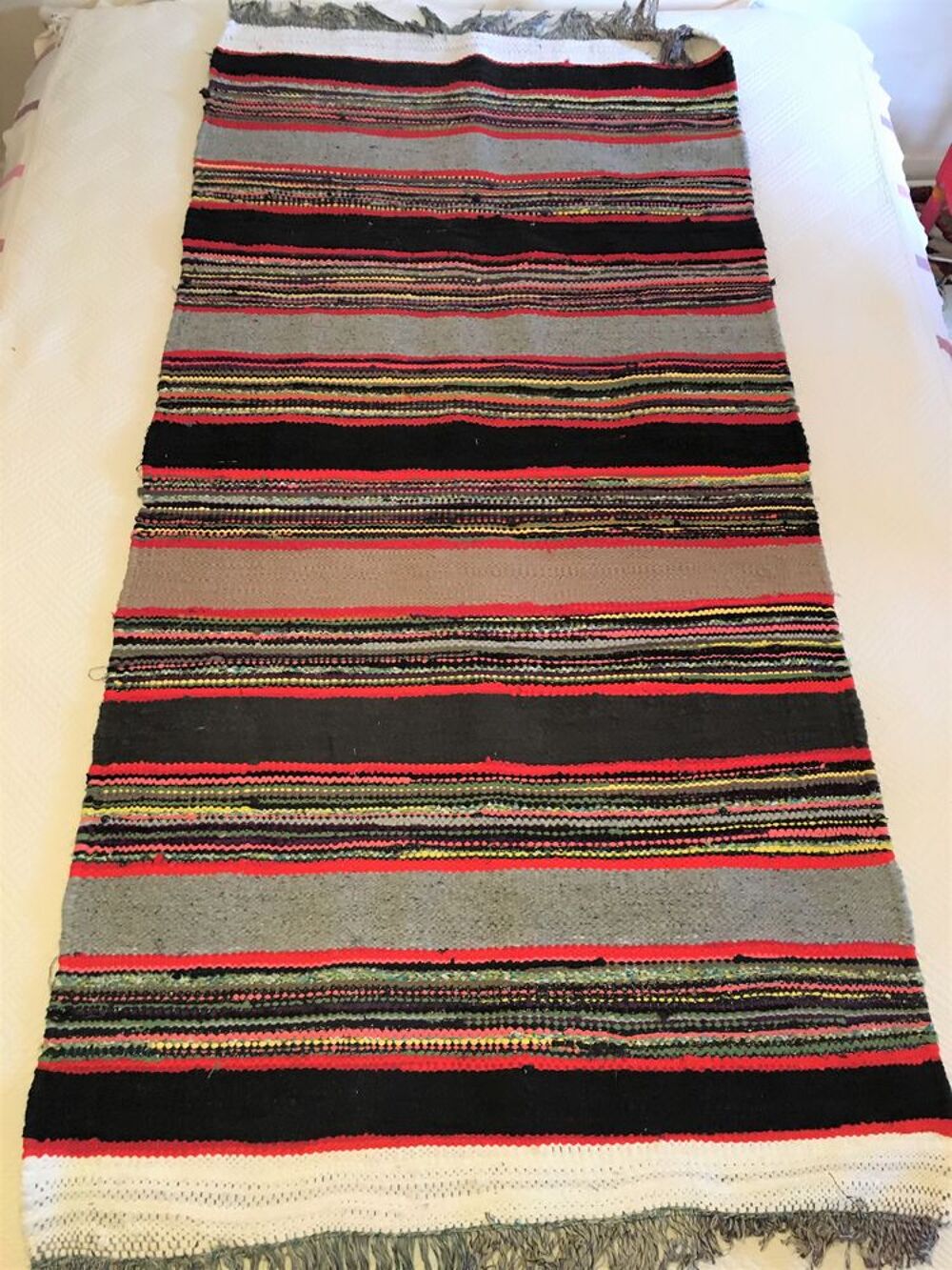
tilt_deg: -59.7
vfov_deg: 61.7
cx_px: 476
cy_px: 635
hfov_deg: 48.2
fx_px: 1063
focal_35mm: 29
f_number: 2.2
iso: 200
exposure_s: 1/17
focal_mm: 4.15
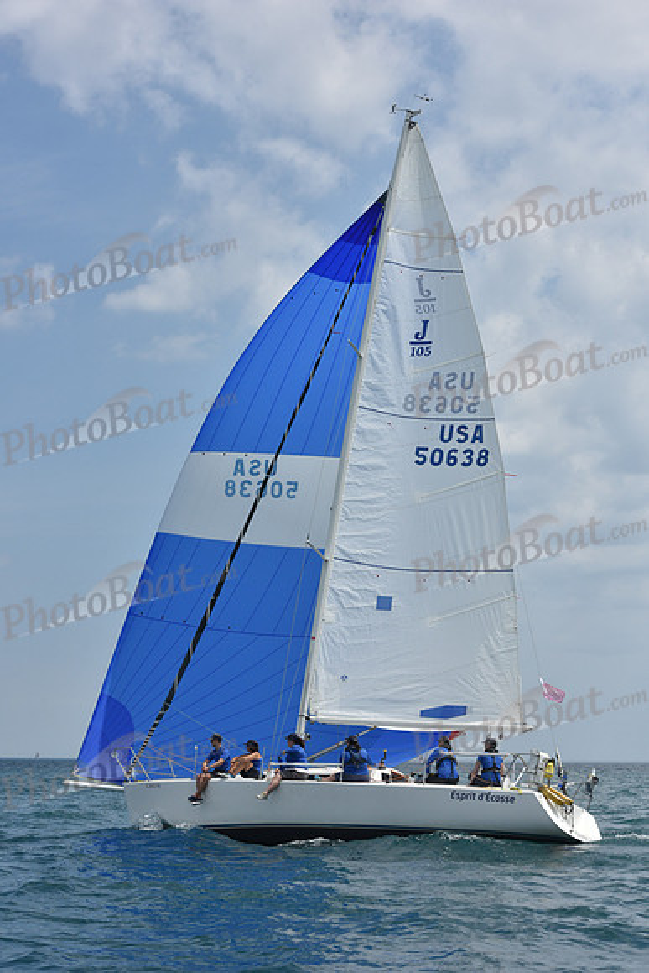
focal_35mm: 70
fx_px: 1892
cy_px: 486
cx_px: 324
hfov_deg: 19.5
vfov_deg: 28.8
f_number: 9
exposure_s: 1/1250
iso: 250
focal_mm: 70
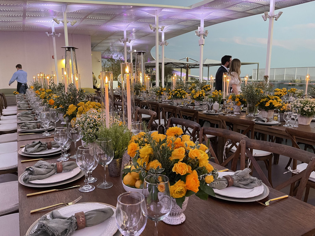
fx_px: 237
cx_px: 158
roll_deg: +0.2
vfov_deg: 53.1
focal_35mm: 26
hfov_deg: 67.3
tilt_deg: -9.7
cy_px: 118
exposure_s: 1/60
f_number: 1.6
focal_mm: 5.1
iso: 400
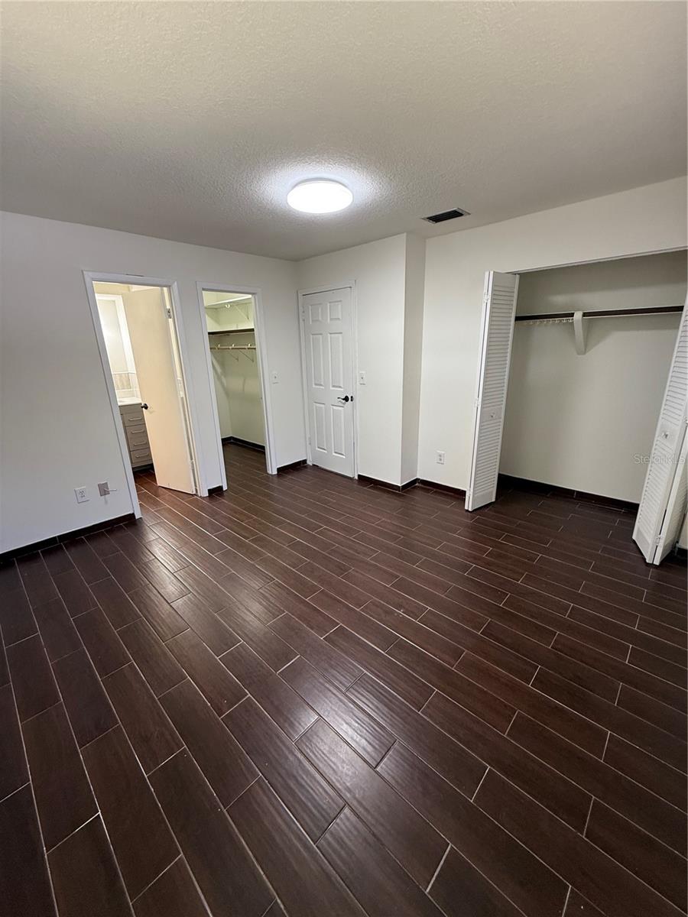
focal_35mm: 14
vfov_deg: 102.1
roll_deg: +1.2
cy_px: 458
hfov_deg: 85.7
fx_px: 371
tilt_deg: -16.5
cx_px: 344
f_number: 2.2
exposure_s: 1/60
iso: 200
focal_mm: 2.22
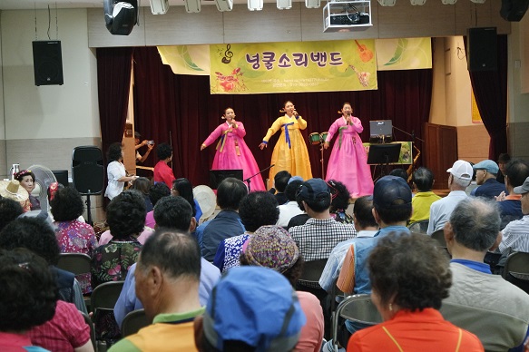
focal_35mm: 77
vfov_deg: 17.7
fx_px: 1131
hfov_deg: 26.3
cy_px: 176
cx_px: 264
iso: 3200
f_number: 5.6
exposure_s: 1/40
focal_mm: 50
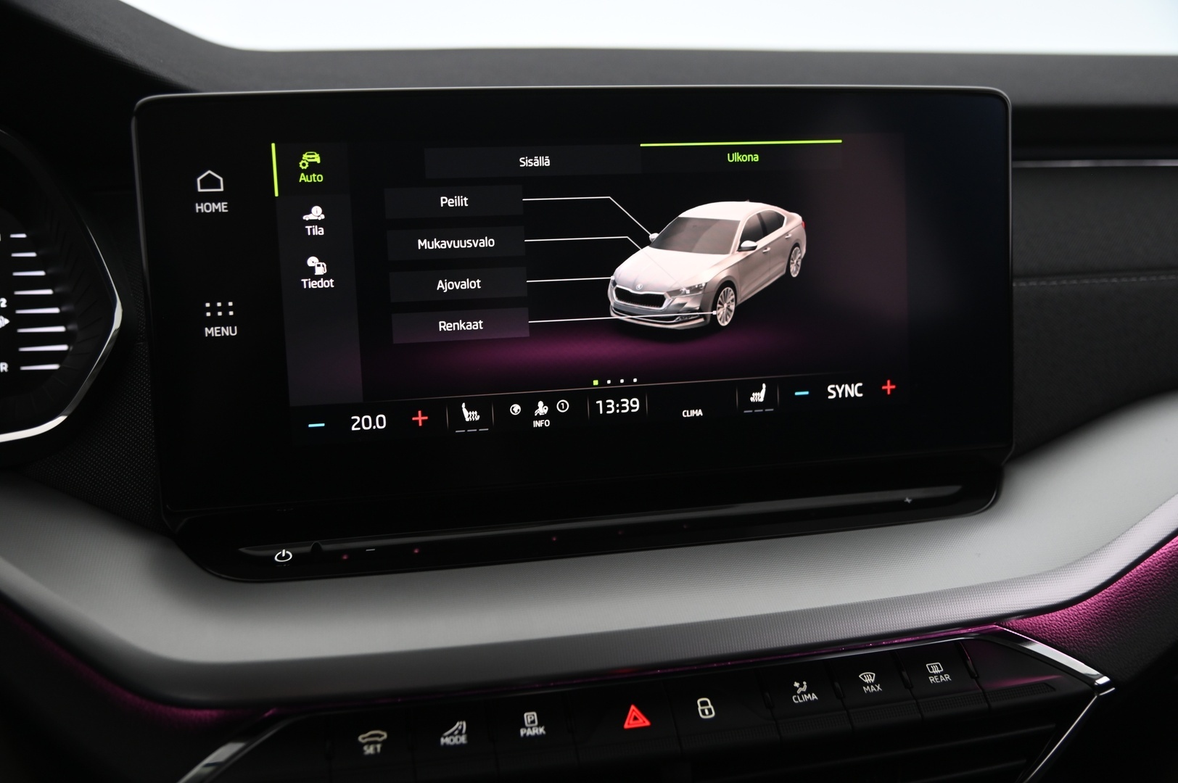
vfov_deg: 37.8
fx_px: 1144
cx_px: 589
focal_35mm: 35
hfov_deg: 54.5
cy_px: 392
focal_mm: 35
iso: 1000
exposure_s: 1/20
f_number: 4
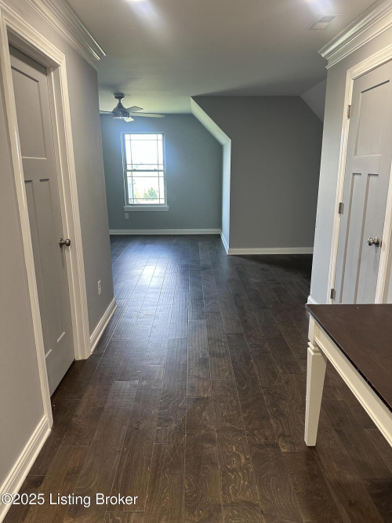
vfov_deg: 71.6
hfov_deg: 56.8
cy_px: 262
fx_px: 362
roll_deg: -0.3
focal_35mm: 24
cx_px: 196
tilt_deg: -13.9
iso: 160
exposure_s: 1/121
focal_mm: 6.86
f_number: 1.78
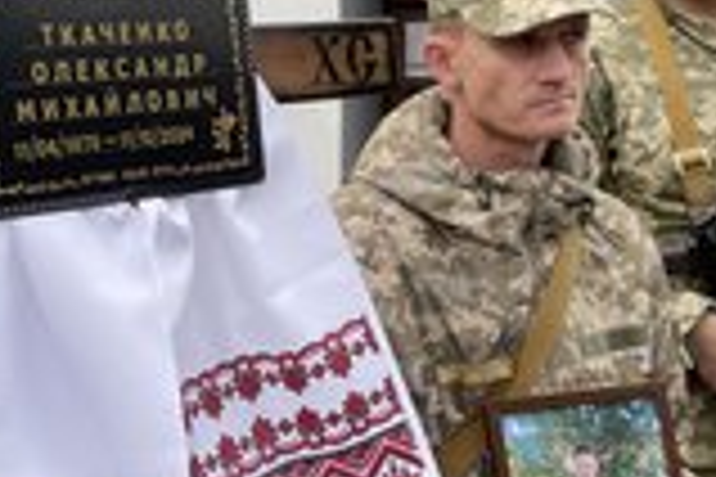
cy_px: 288
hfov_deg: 29.6
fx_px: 1352
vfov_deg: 20.0
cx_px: 302
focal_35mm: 68
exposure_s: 1/326
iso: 32
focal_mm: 4.2
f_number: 1.6
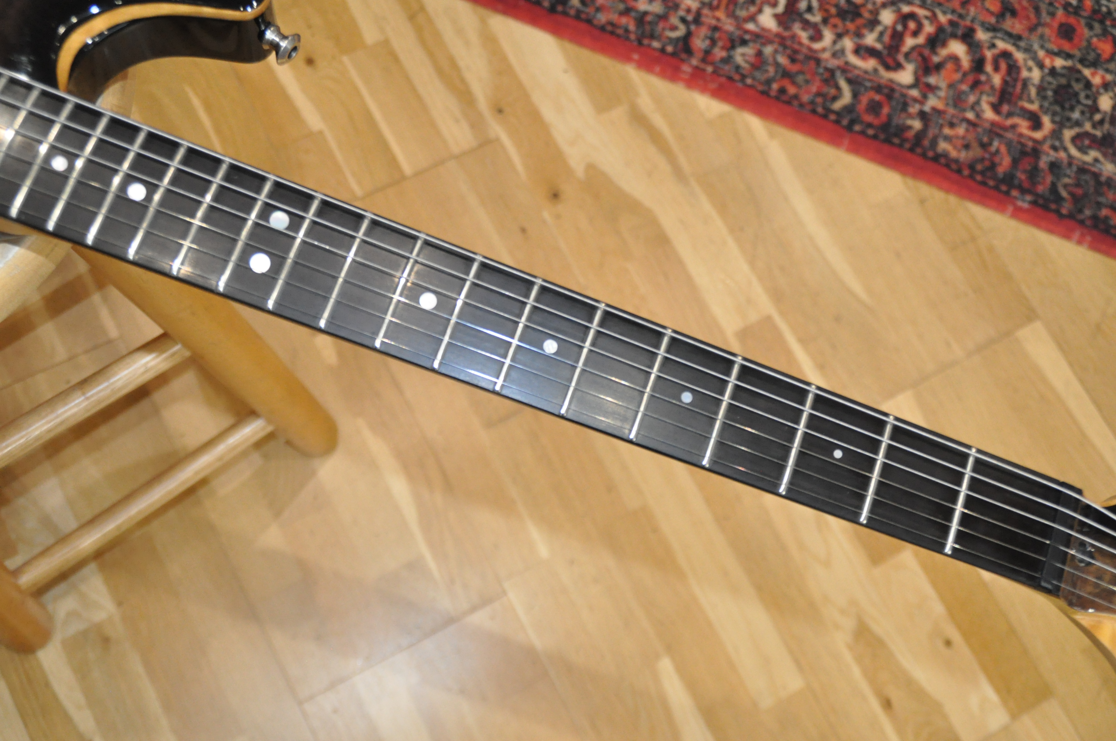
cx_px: 558
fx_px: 1161
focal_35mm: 38
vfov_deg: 35.4
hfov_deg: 51.3
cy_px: 370
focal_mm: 25
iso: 2000
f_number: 5
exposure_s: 1/125
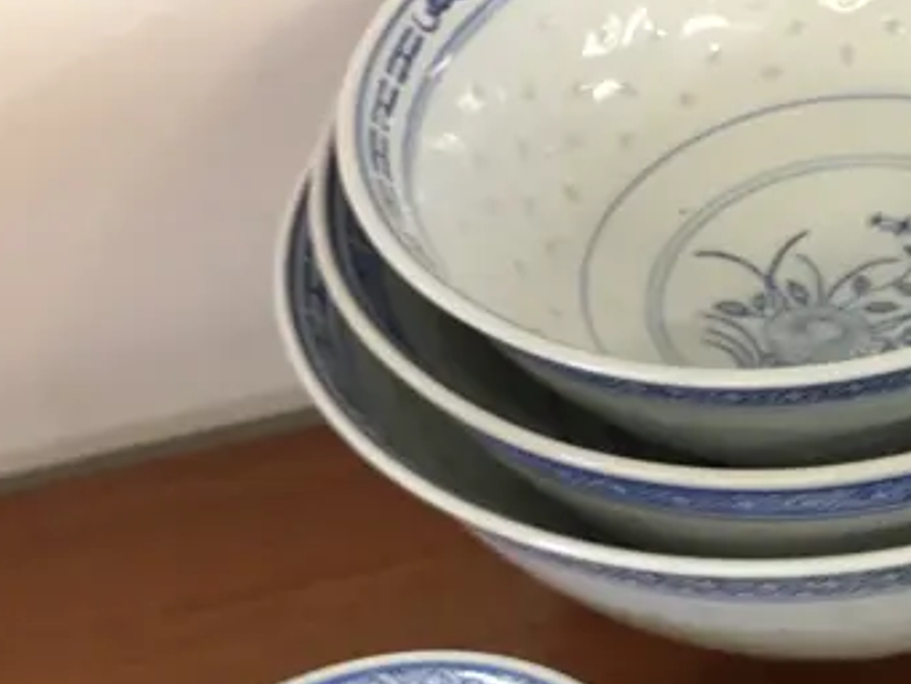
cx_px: 1181
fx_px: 2290
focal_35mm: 87
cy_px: 745
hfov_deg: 20.6
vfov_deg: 16.5
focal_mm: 4.15
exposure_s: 1/17
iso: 50
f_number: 2.2
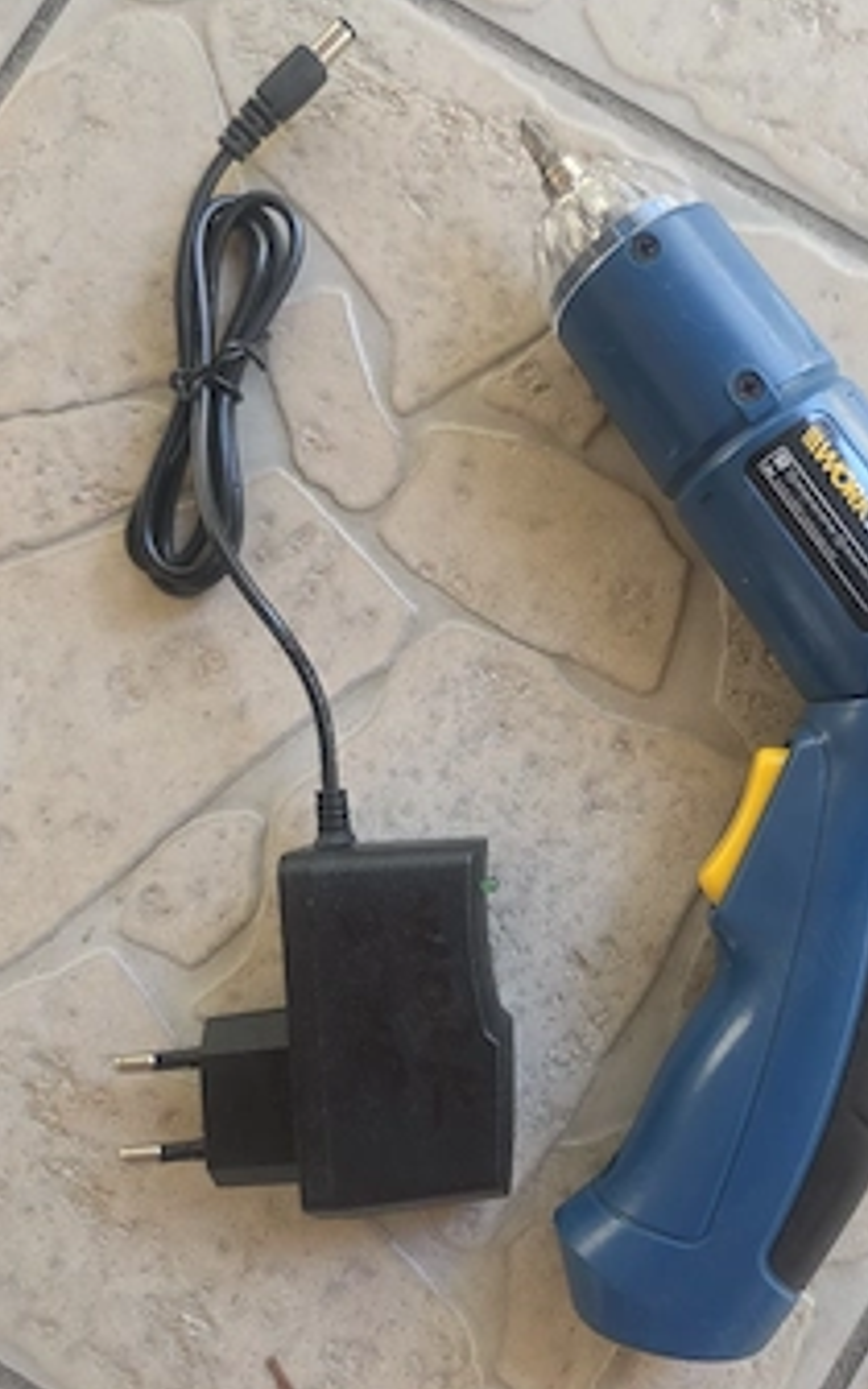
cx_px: 608
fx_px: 1098
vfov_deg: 64.6
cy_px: 666
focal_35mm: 29
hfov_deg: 42.3
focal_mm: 6.3
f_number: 1.7
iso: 320
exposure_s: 1/101
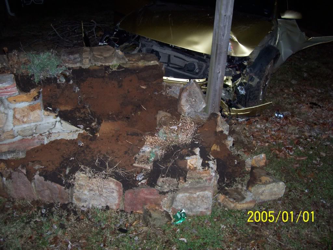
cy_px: 125
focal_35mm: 34
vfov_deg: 41.8
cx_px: 166
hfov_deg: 54.0
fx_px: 327
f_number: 2.7
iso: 140
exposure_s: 1/112
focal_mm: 5.6
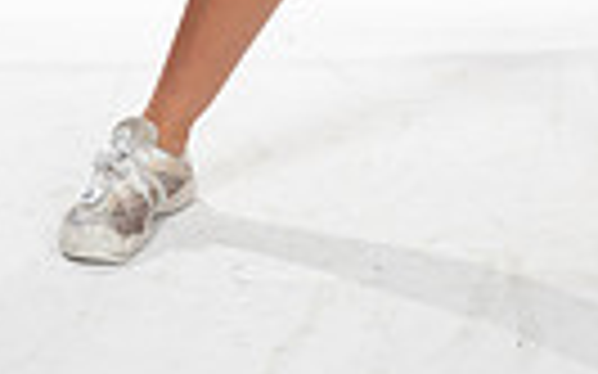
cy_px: -550
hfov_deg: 10.5
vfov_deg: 6.2
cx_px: 387
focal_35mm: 200
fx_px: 3258
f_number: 7.1
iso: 800
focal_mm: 58
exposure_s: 1/320
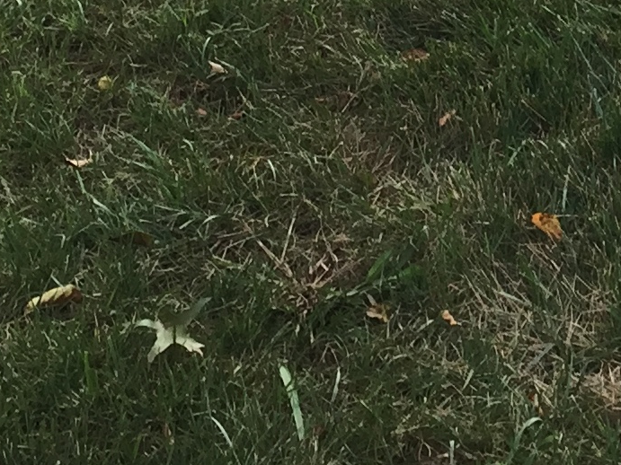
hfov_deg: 14.0
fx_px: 2457
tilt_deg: -1.6
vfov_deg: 10.0
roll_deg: +0.0
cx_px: 706
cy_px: -481
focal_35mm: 137
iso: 32
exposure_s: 1/60
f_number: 2.2
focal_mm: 4.15
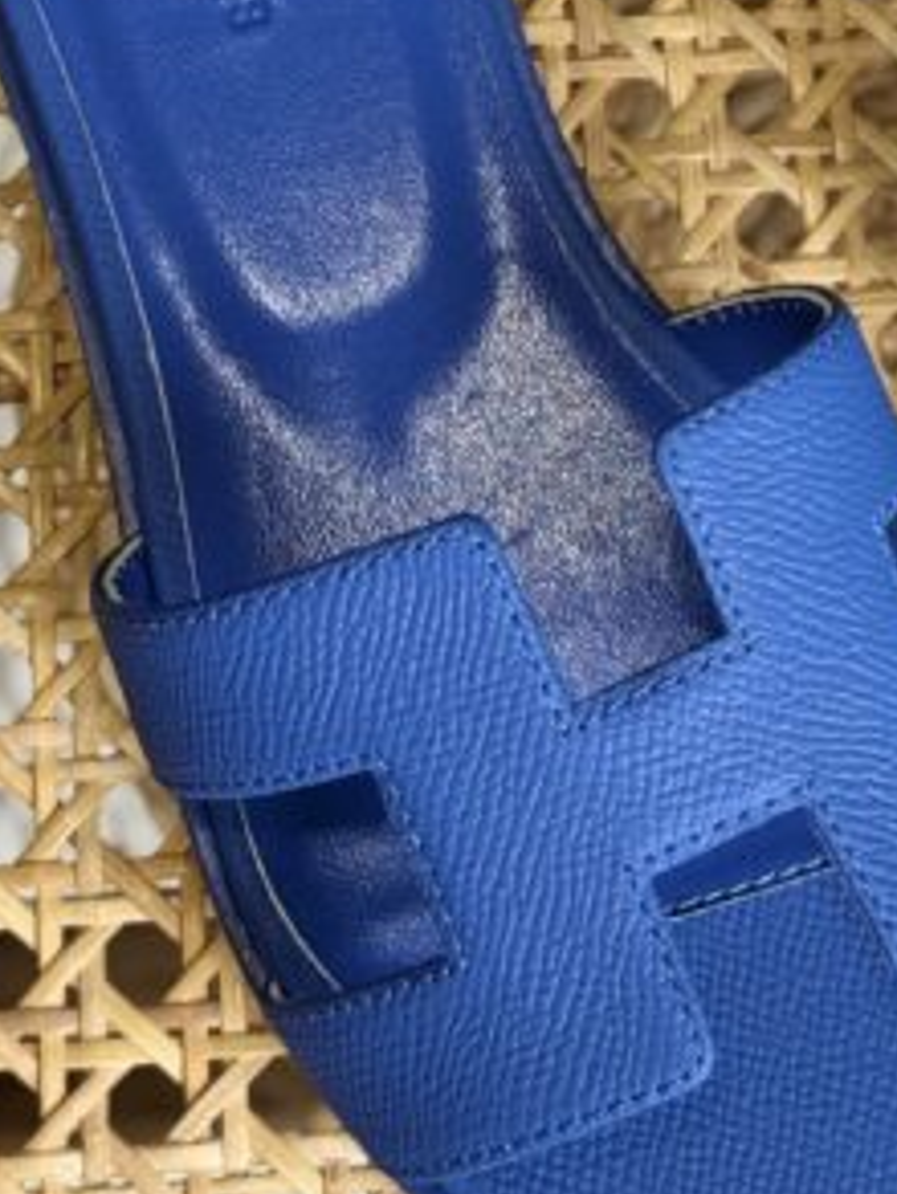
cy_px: 69
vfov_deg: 14.9
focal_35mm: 131
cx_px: 856
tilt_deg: -74.4
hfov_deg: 11.2
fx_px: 4523
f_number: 1.78
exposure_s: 1/121
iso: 64
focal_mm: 6.76
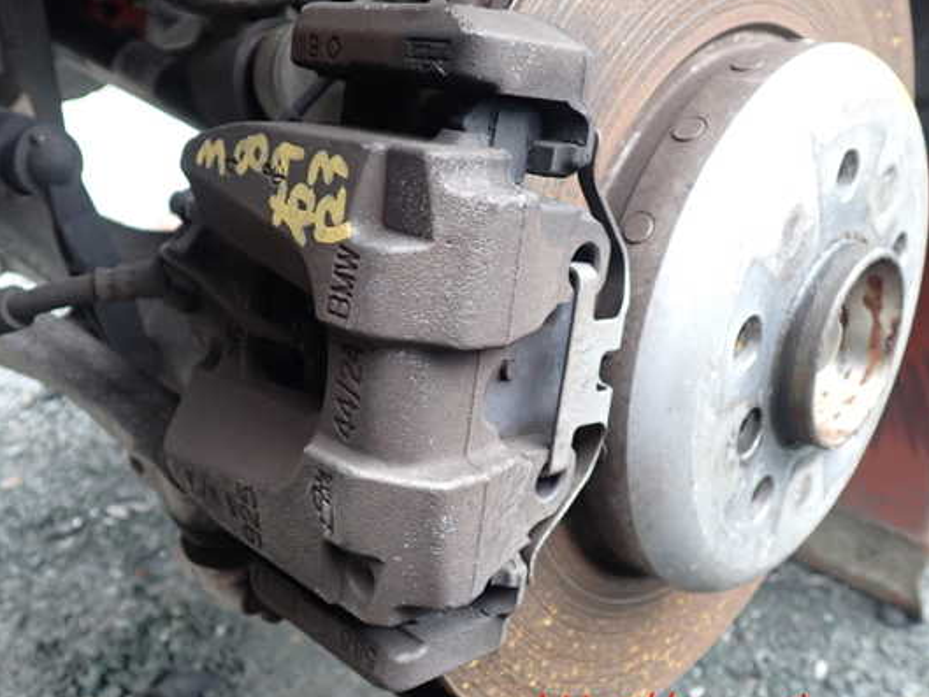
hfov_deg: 53.8
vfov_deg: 41.8
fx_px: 913
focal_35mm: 34
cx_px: 409
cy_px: 339
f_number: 2.3
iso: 200
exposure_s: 1/30
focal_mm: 5.4
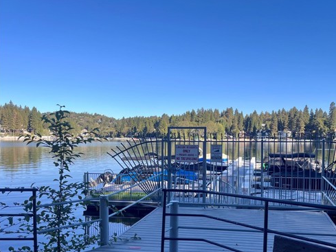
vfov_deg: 41.6
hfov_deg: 53.1
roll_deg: -0.6
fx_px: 330
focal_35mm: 34
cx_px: 218
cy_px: 150
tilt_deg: -2.4
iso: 50
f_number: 1.6
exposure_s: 1/524
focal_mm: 5.1
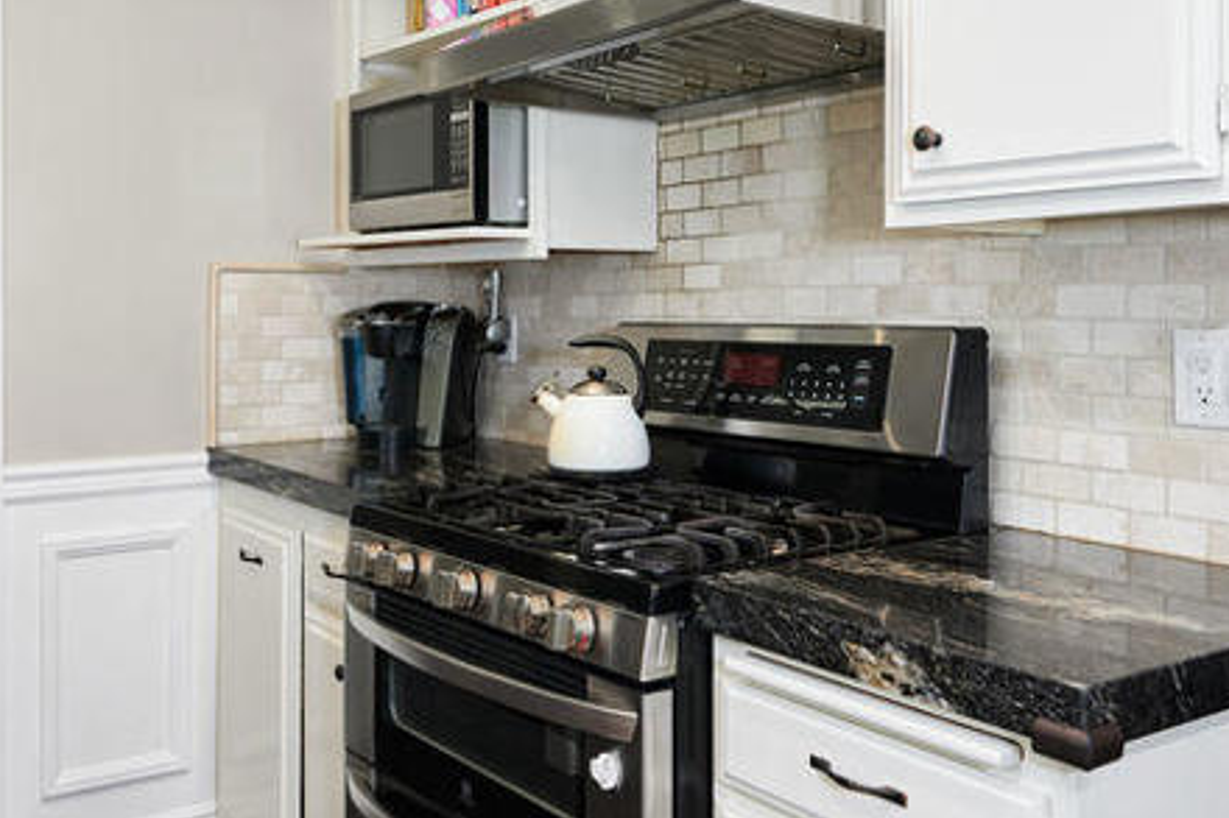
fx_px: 1117
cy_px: 299
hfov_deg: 56.9
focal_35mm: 33
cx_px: 461
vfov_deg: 39.9
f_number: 7.1
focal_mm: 22.5
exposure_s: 1/6
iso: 400
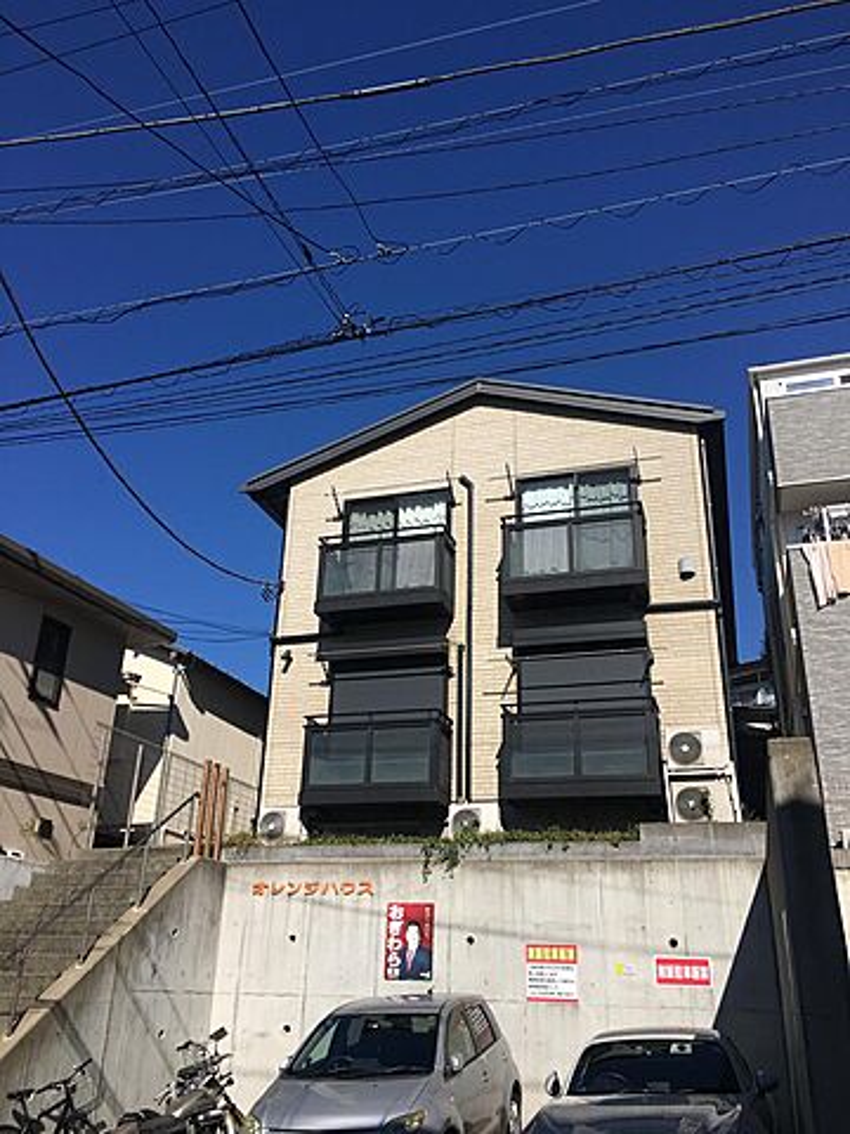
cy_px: 567
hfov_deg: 48.2
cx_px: 425
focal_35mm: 29
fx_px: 949
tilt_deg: +25.2
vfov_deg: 61.7
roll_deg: -4.1
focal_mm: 4.15
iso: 25
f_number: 2.2
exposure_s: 1/2653
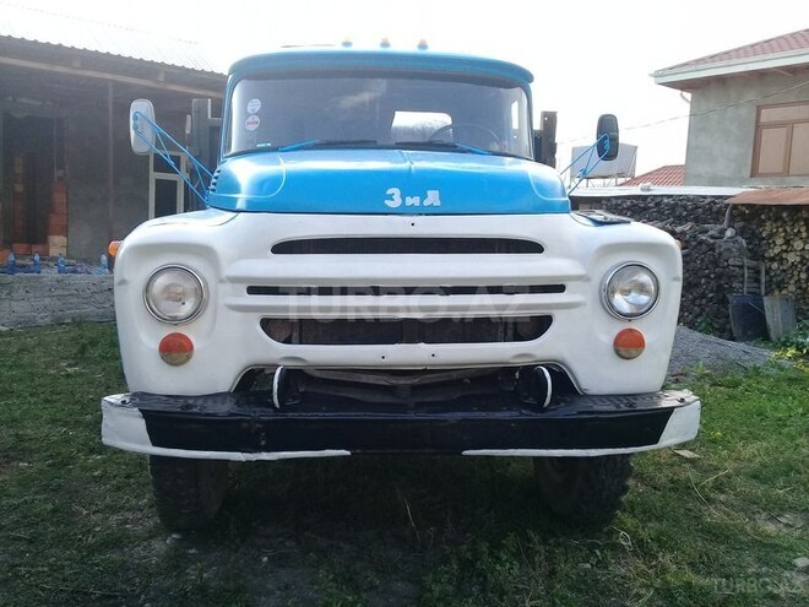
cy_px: 304
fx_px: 724
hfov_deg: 58.4
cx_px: 404
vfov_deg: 45.4
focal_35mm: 31
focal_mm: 3.3
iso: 50
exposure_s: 1/165
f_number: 2.2
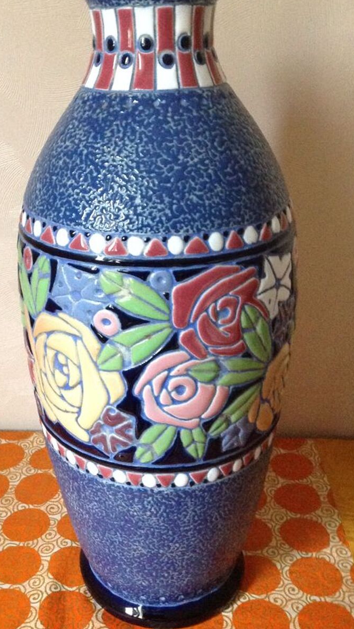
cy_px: 291
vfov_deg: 47.3
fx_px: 718
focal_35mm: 43
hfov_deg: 27.6
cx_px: 133
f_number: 2.4
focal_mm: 4.28
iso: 640
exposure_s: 1/15
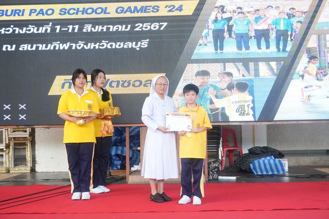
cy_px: 110
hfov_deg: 42.3
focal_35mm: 46
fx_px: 425
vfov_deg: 28.9
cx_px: 164
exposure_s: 1/100
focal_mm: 31
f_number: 5.6
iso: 1600
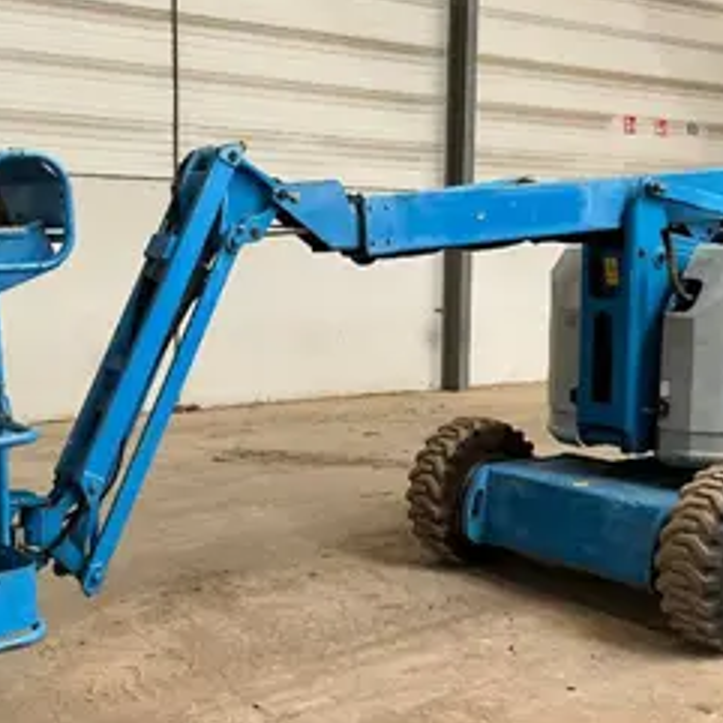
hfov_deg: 33.4
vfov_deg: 33.4
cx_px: 348
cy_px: 378
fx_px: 1205
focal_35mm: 51
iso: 80
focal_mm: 3
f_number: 1.8
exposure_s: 1/60
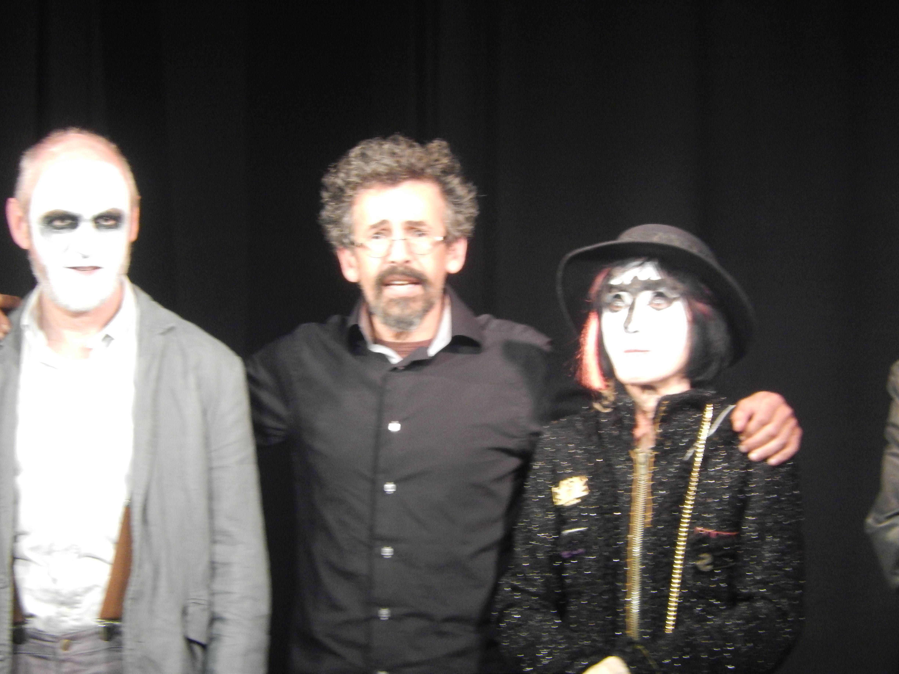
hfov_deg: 6.0
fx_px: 8622
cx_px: 450
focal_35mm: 332
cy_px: 337
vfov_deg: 4.5
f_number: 6
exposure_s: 1/15
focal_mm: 59.5
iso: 800
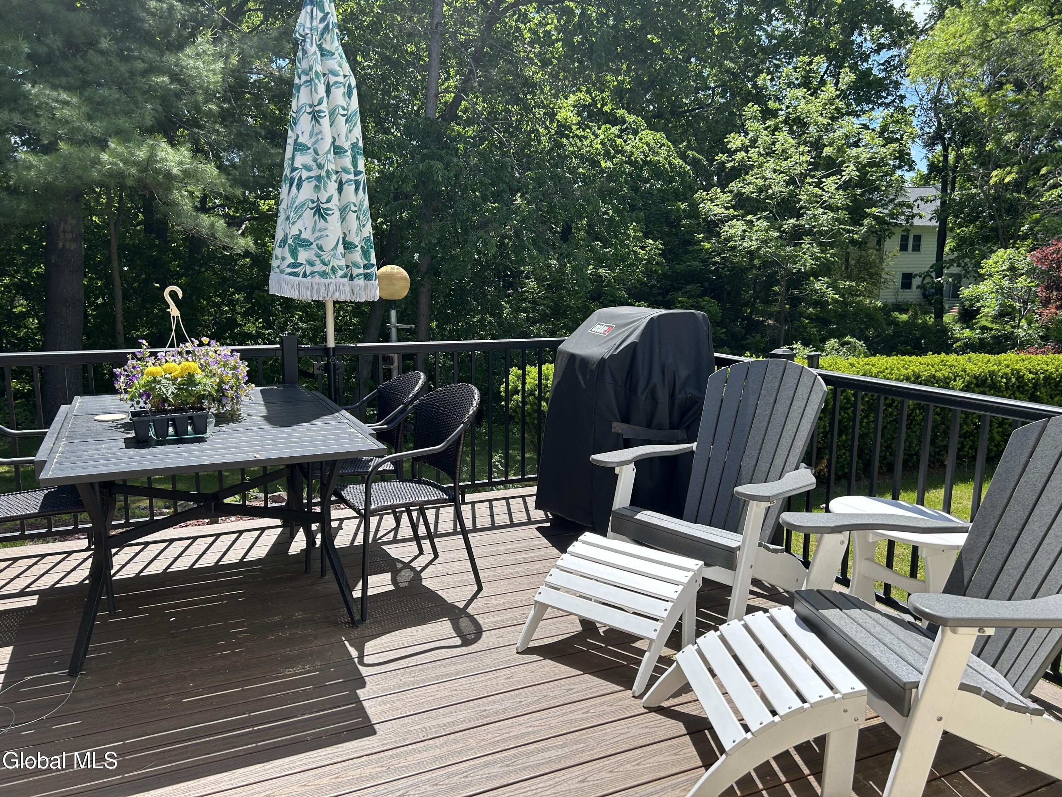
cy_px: 398
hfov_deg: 67.3
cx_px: 531
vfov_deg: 53.1
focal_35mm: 26
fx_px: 798
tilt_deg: -9.4
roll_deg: -0.5
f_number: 1.5
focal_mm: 5.7
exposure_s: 1/2165
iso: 50
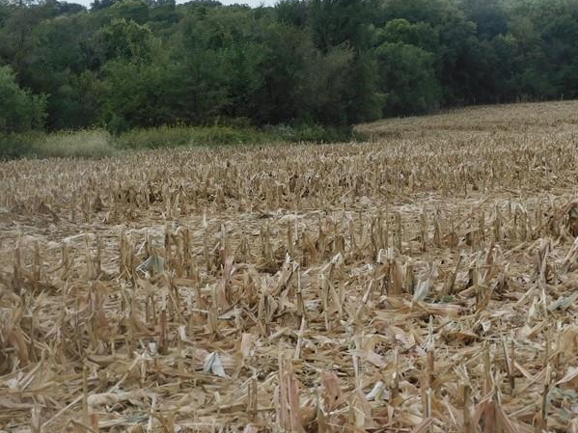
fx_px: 1569
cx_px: 372
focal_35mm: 94
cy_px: 141
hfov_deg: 20.8
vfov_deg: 15.7
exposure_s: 1/500
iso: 125
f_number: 4
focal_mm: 9.9
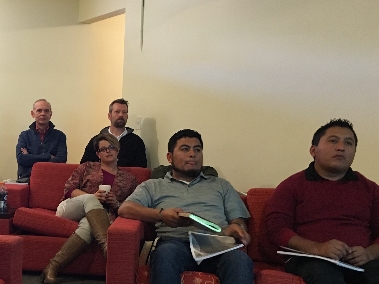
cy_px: 218
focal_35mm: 57
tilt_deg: -6.0
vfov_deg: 25.3
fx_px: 624
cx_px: 39
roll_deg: -1.3
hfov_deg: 32.2
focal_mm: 4.15
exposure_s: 1/17
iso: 200
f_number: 2.2
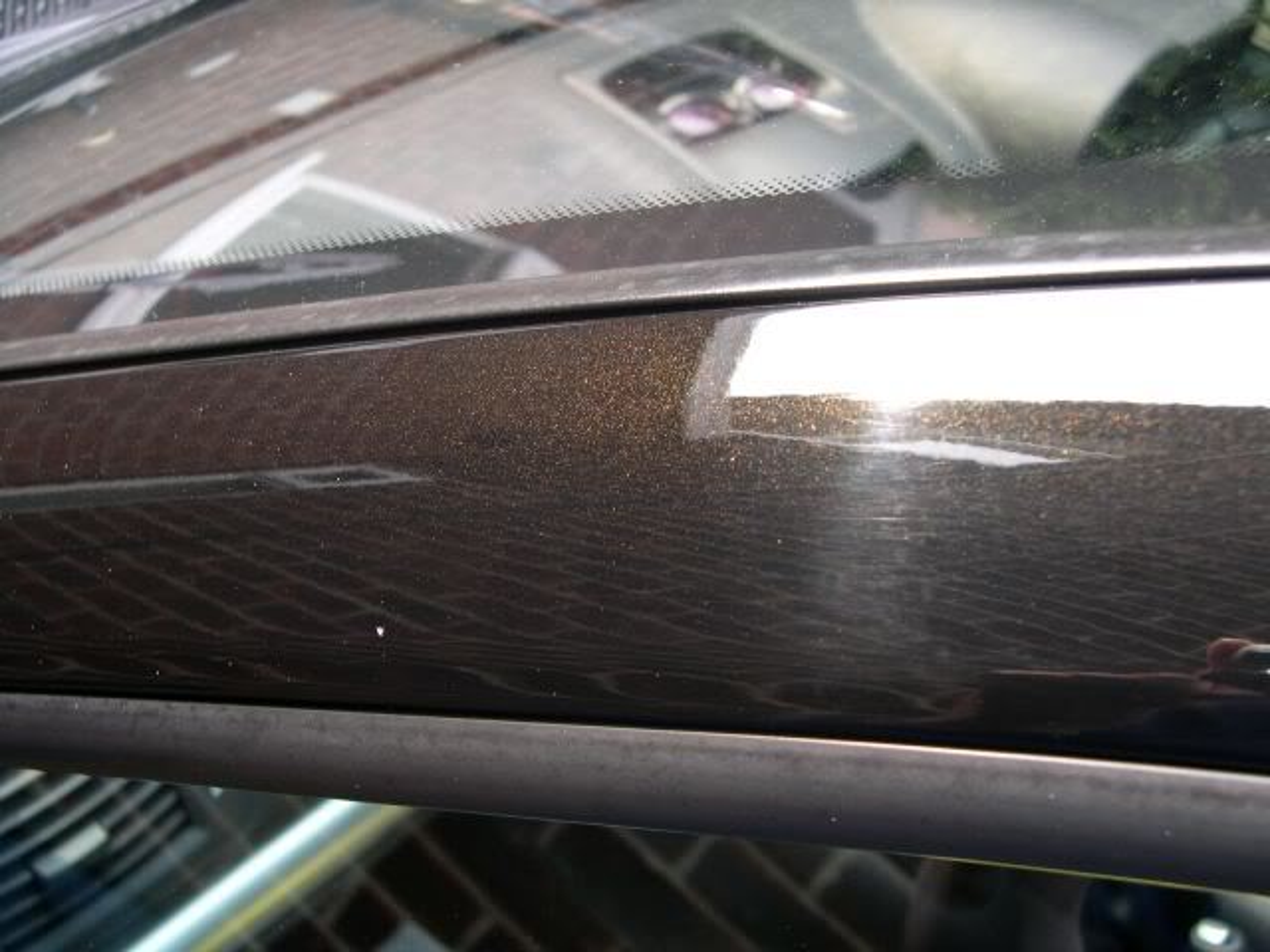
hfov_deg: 49.0
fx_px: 1394
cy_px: 476
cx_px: 635
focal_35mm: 38
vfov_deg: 37.7
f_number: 2.8
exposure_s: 1/62.1
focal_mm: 8
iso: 100
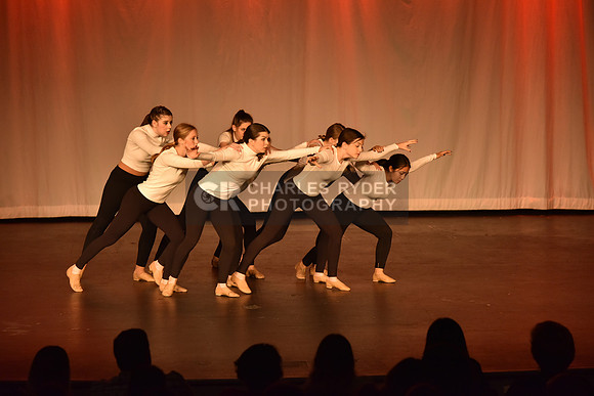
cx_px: 297
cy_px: 198
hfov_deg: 15.2
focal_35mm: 135
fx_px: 2228
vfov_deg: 10.2
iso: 2000
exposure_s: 1/250
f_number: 5
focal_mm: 135
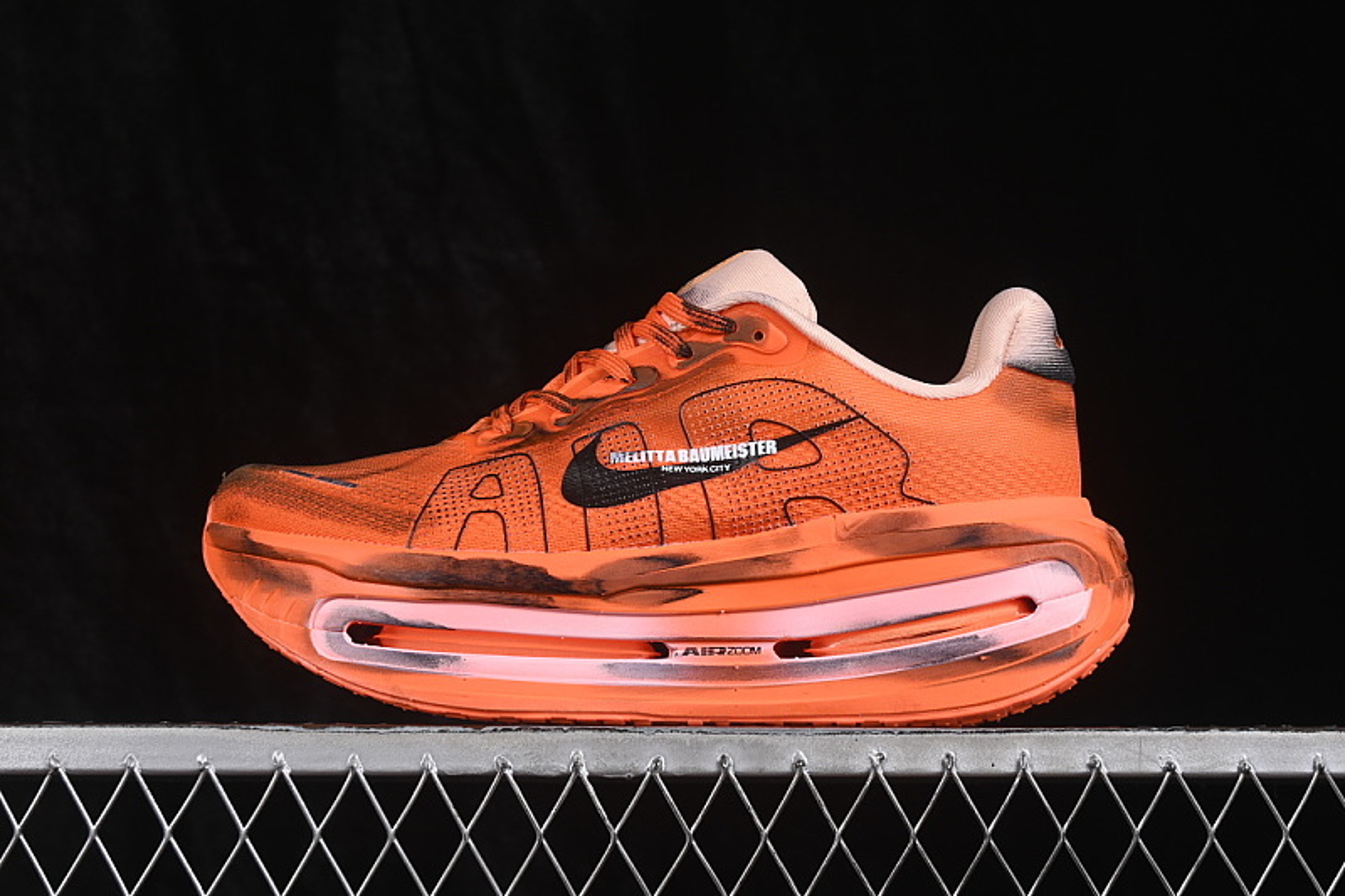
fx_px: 2801
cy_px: 448
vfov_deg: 18.2
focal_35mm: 75
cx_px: 672
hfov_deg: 27.0
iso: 160
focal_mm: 50
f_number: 8
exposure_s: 1/80
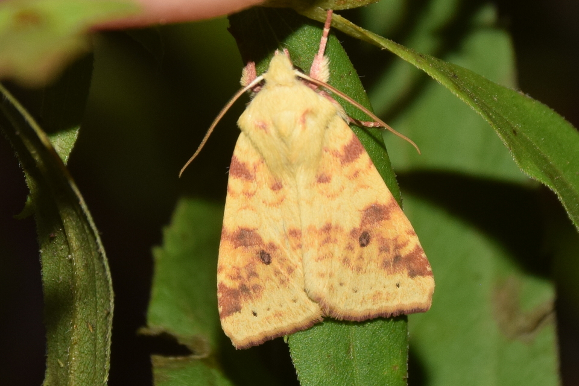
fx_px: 3377
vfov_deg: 6.5
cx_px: 290
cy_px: 193
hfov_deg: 9.8
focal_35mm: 210
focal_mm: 140
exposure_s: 1/160
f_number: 13
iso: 400
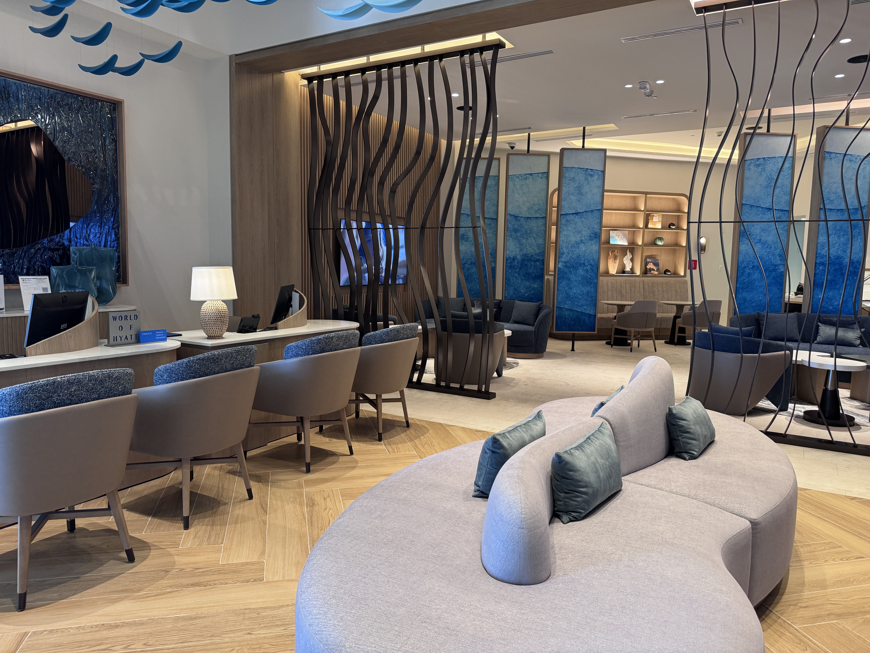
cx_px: 435
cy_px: 326
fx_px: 603
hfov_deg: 71.6
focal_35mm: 24
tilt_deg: -5.5
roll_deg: -1.0
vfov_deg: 56.8
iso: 200
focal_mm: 6.76
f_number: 1.78
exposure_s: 1/60
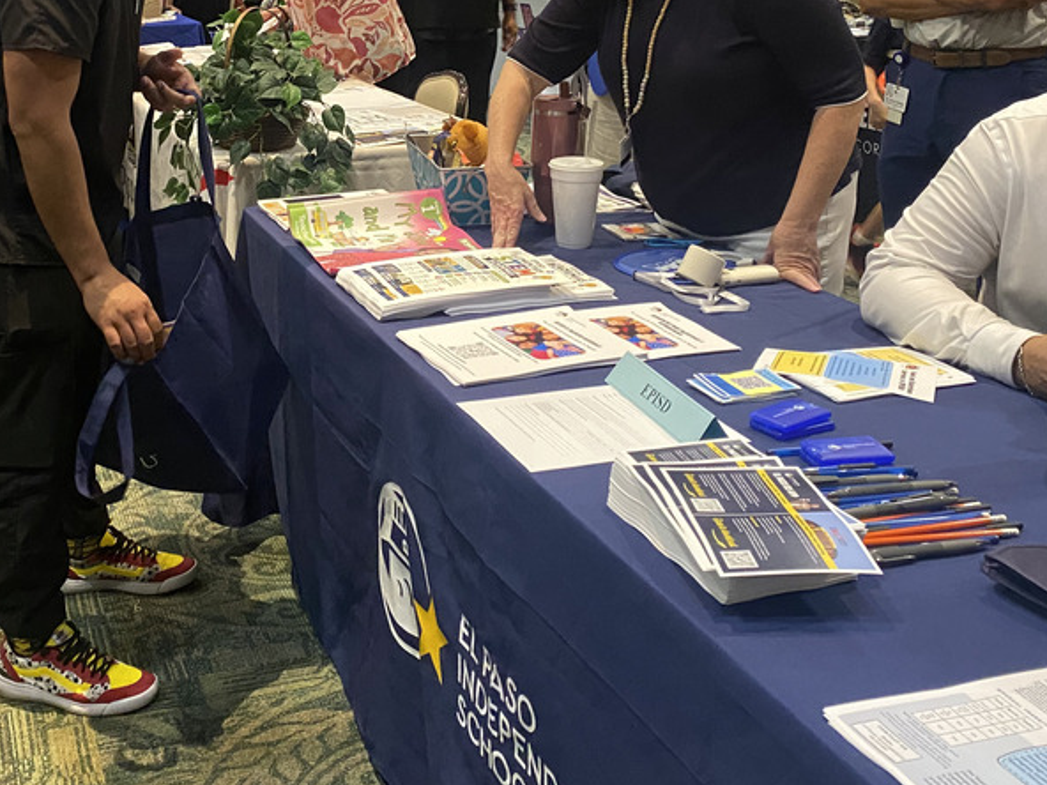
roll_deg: +1.7
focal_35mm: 45
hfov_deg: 41.1
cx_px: 290
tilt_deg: -12.5
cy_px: 179
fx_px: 1361
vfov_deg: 31.5
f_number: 1.8
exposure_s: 1/30
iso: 500
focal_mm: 4.25
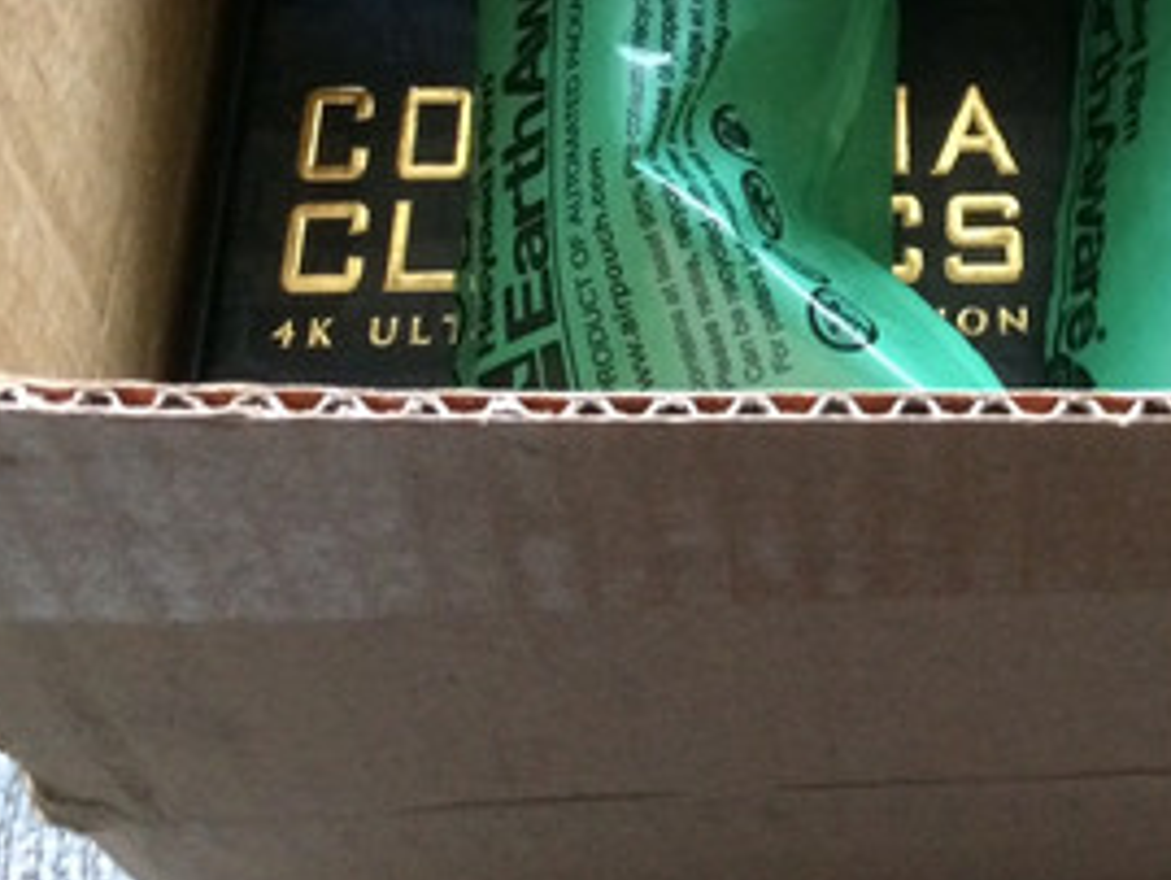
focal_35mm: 69
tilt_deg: -57.9
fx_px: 2335
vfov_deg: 20.5
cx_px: 1114
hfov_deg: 26.9
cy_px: -39
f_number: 2.2
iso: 320
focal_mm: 4.15
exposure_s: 1/30
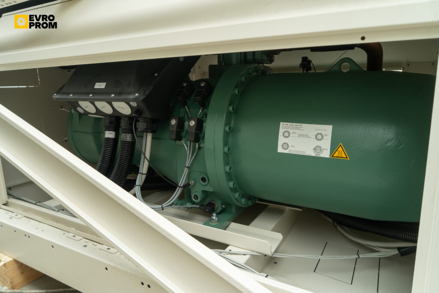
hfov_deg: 73.7
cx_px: 220
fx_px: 293
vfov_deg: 53.1
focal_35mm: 24
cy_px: 146
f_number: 5.6
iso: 640
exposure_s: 1/100
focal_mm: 24
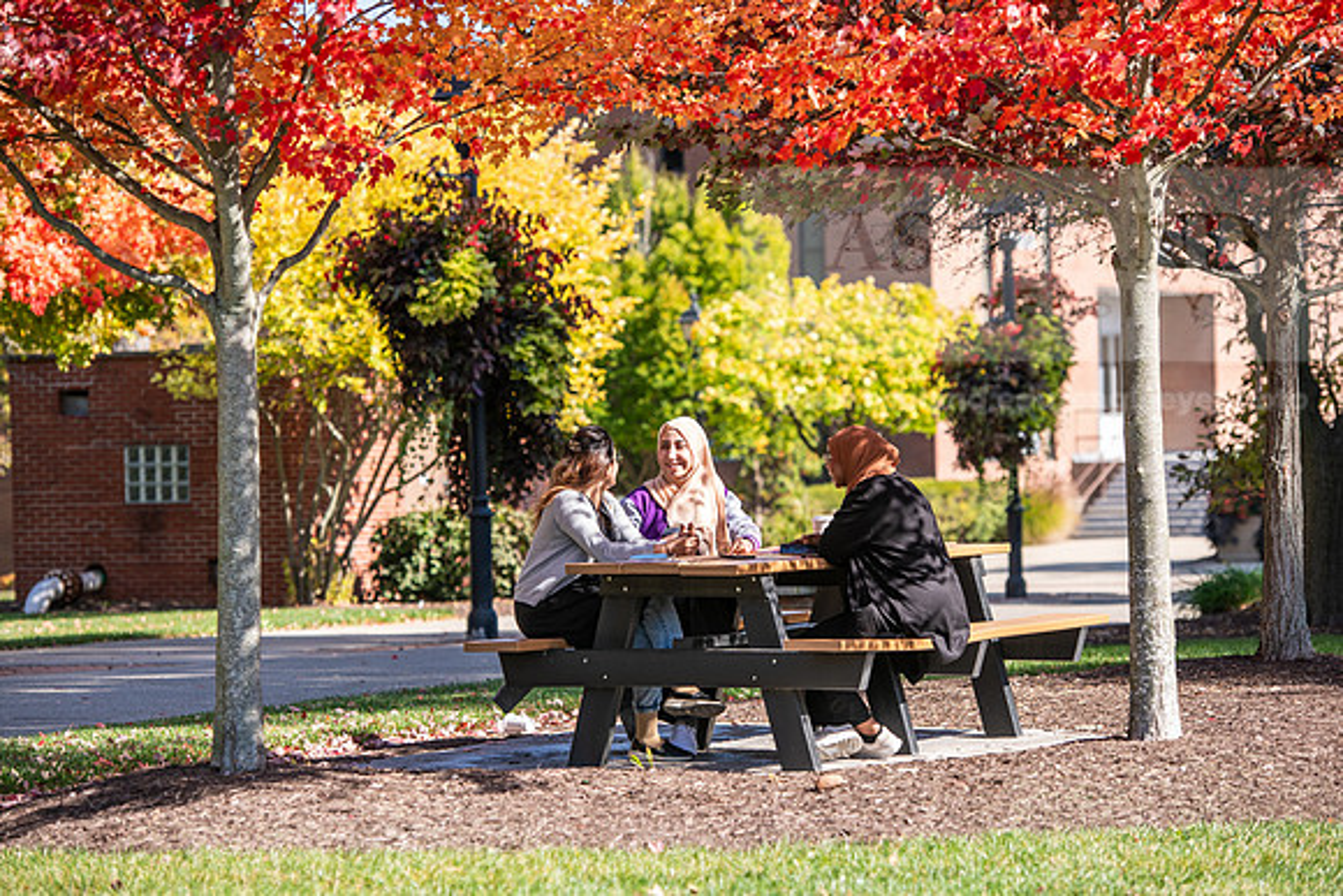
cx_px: 672
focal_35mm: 122
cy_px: 448
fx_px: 4552
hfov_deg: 16.8
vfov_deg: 11.2
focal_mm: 122
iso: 160
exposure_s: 1/500
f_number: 4
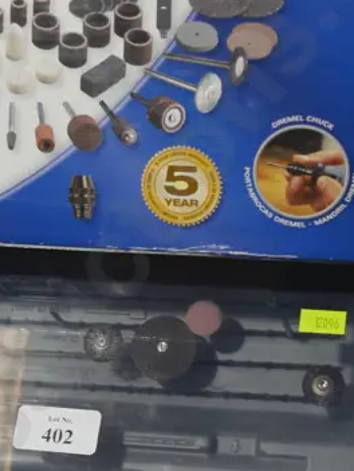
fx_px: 1429
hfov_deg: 14.1
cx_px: 82
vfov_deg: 18.7
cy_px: 311
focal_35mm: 105
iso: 200
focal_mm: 18
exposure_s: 1/60
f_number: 4
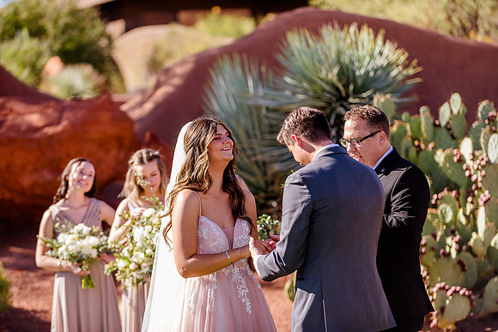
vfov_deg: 10.2
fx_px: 1868
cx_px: 249
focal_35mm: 135
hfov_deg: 15.2
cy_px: 166
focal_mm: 135
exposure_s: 1/800
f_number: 3.2
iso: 200
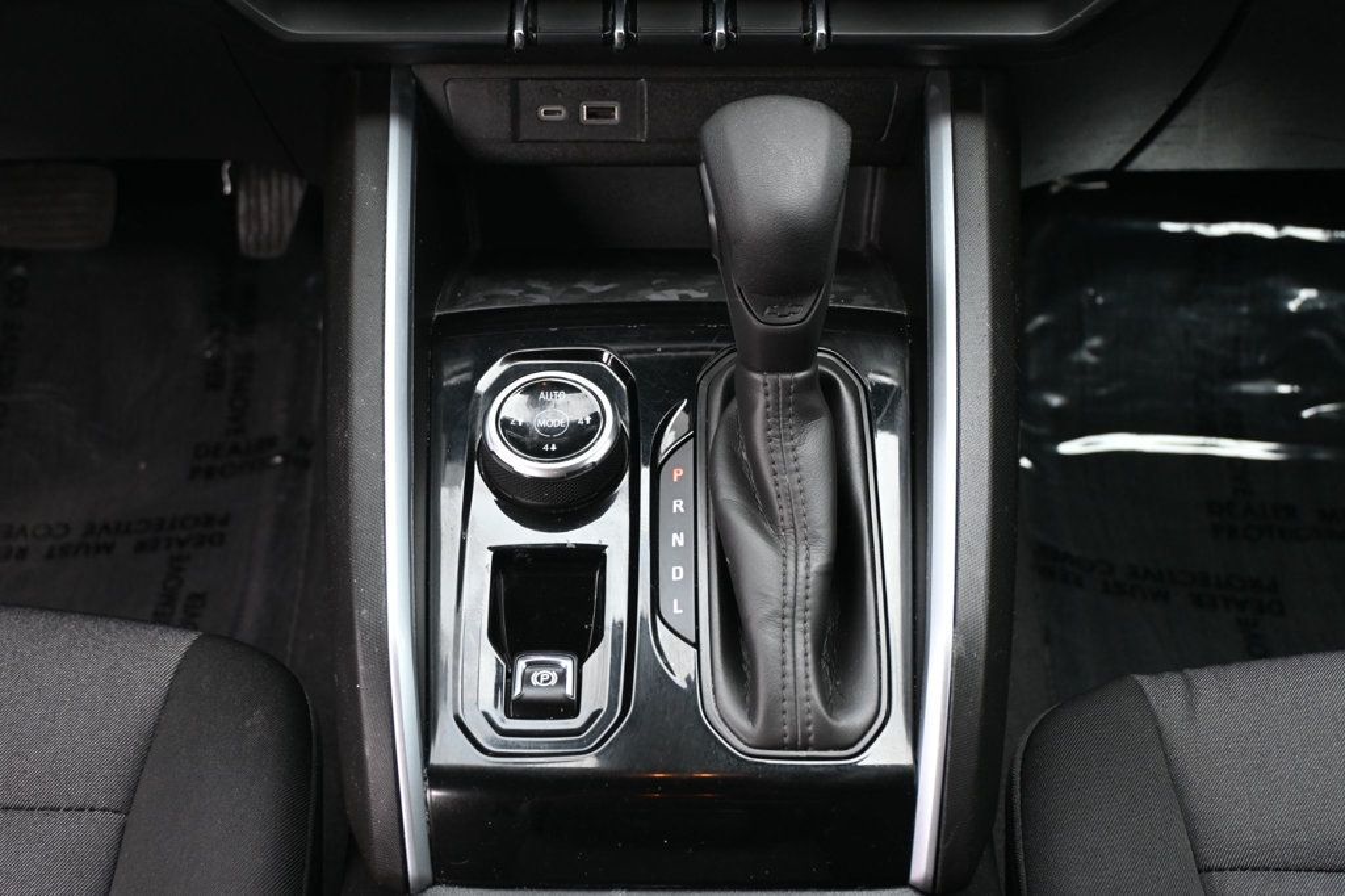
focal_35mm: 47
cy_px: 448
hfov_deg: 41.7
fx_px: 1765
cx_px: 672
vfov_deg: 28.5
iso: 900
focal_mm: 31.5
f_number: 5
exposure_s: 1/125
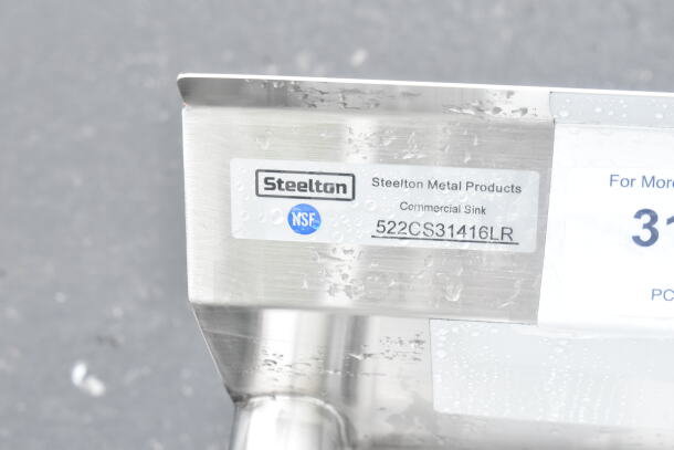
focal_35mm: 82
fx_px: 1545
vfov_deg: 16.6
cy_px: 225
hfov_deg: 24.6
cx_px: 337
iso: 1600
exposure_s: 1/250
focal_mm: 55
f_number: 8
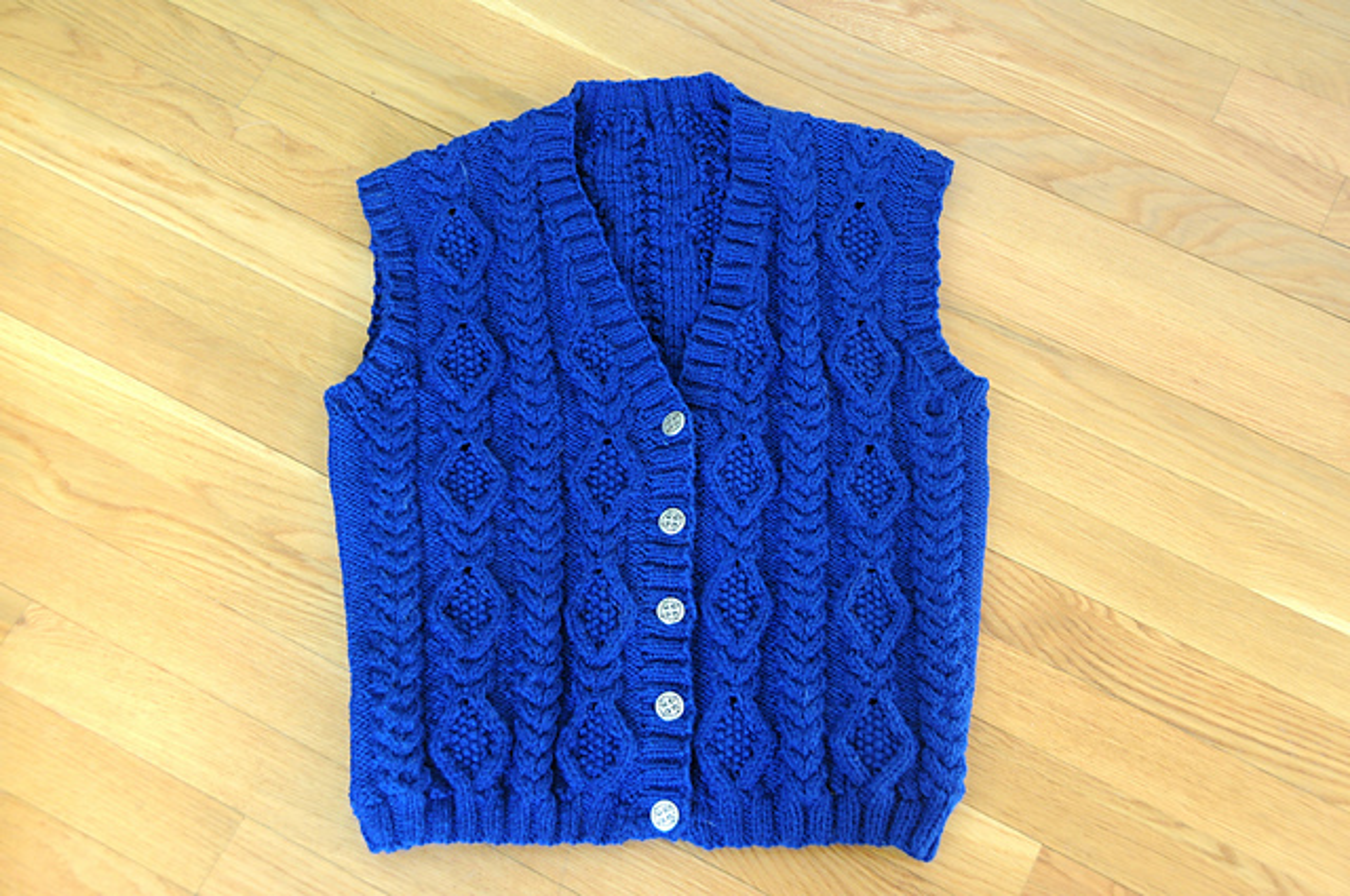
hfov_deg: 42.4
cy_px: 448
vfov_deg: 28.9
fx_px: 1742
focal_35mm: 46
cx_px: 675
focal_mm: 31
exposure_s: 1/20
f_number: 4.5
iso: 800
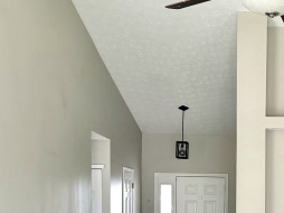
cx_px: 241
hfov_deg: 29.8
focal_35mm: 63
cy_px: 214
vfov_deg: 22.3
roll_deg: -1.5
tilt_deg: -0.8
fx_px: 516
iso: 200
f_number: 1.78
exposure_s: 1/95
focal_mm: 6.76
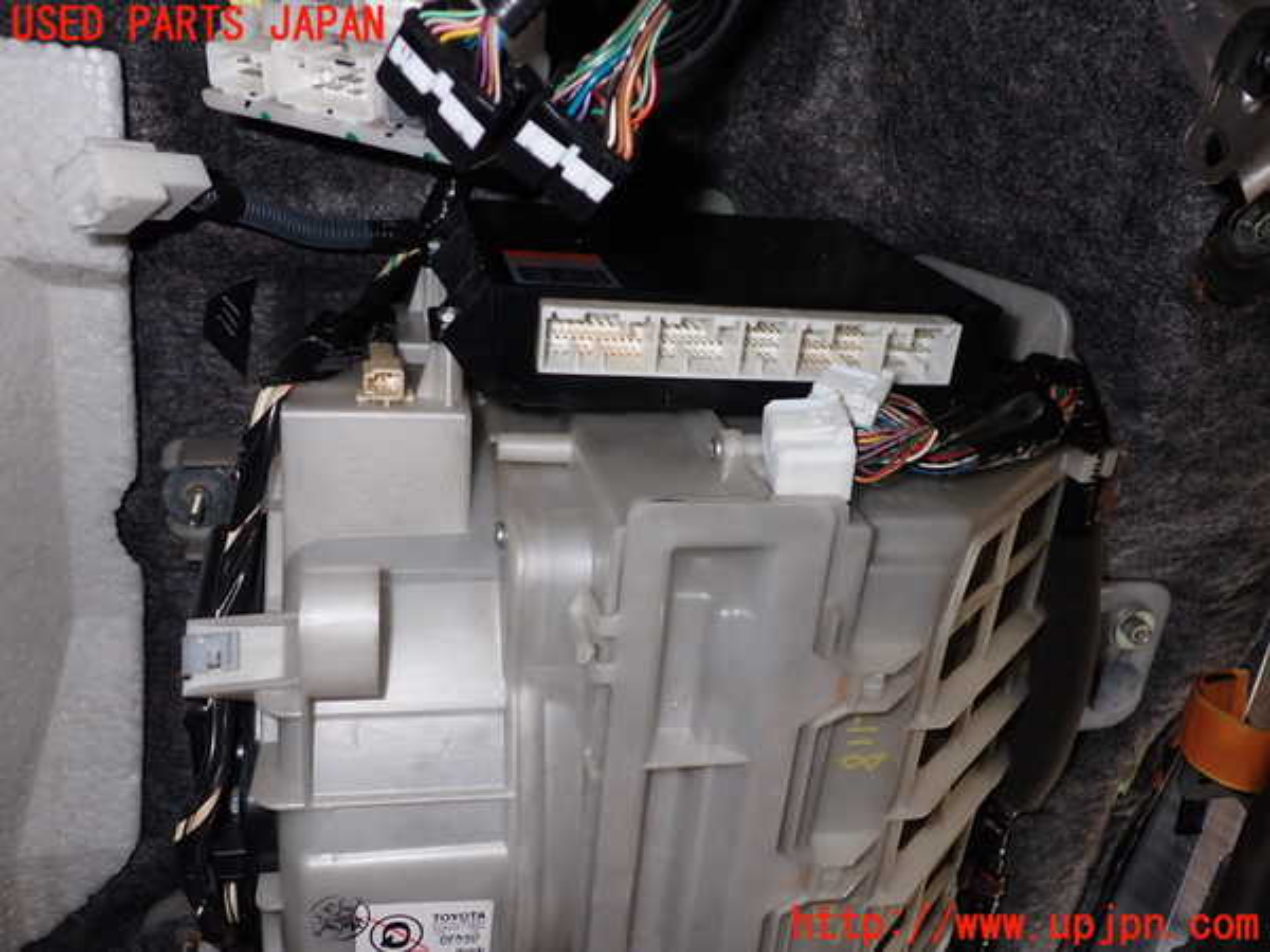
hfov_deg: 60.0
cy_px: 476
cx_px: 635
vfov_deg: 46.8
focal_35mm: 30
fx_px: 1101
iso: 200
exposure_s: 1/30
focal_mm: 5.4
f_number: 6.3
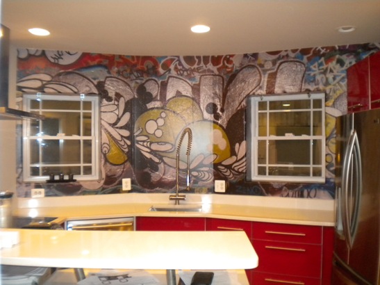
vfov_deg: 40.7
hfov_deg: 52.6
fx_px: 384
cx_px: 190
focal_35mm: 35
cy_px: 142
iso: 400
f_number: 3.1
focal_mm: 6.3
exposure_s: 1/30
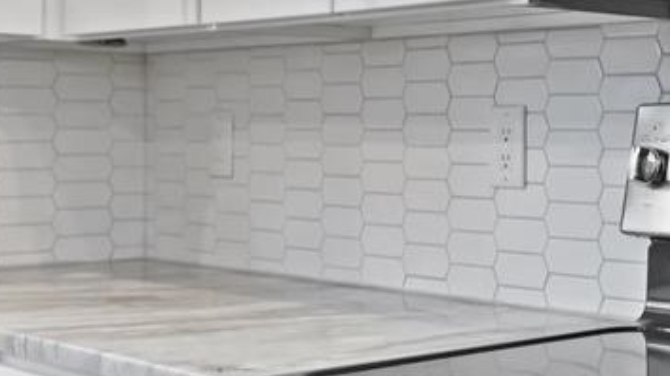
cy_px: 120
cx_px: 676
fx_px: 1405
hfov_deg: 25.5
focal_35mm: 79
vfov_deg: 15.2
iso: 200
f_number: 5
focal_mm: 18.5
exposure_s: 1/125
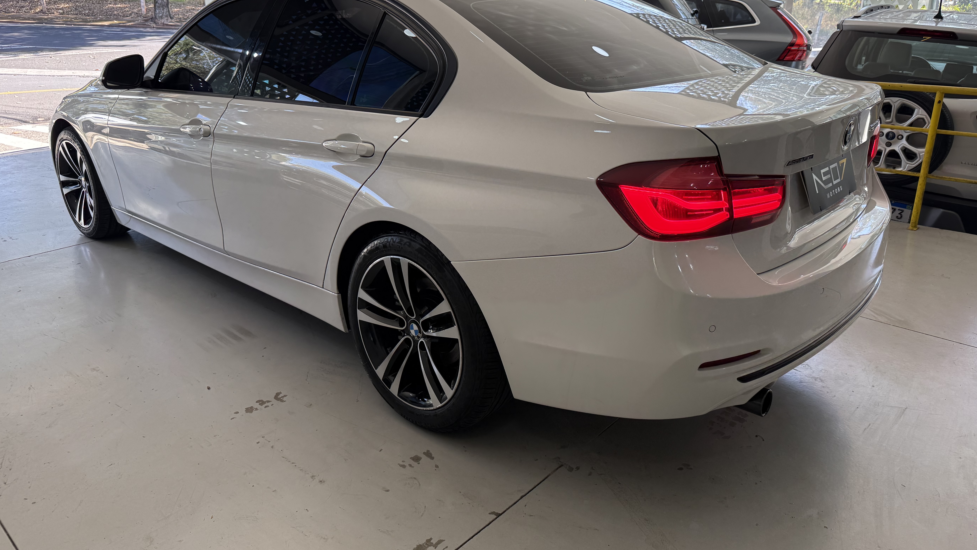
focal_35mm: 27
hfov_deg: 69.8
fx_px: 699
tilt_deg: -18.2
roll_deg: -1.3
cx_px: 501
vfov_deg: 42.7
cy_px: 223
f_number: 1.78
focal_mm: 6.76
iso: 100
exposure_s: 1/237
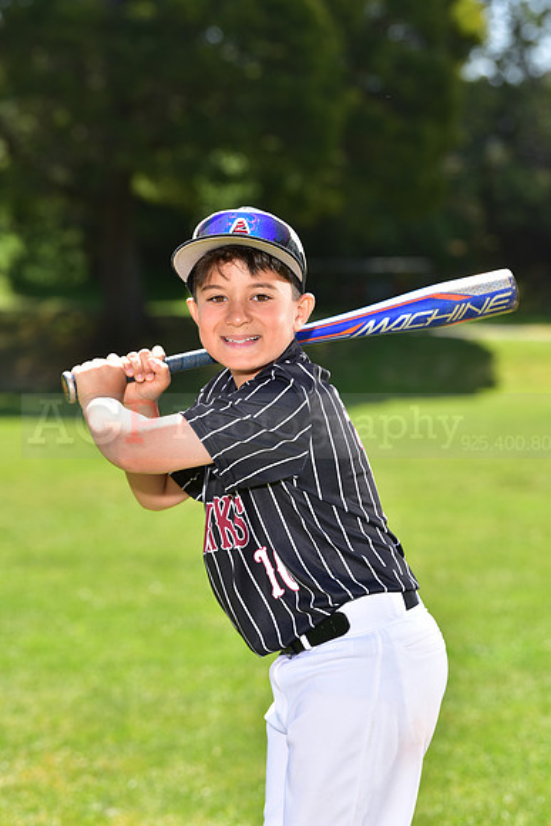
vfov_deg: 16.8
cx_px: 276
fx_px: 2799
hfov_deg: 11.2
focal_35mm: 122
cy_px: 413
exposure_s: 1/250
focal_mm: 122
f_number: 5
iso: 100
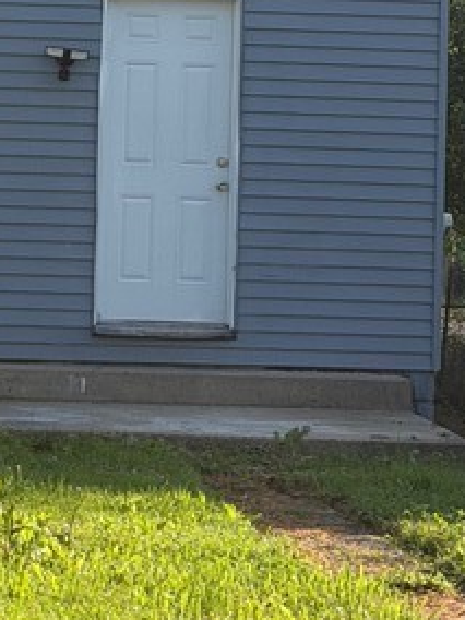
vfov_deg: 11.3
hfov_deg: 8.5
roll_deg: -1.4
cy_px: -15
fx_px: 3099
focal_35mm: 173
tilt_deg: +1.8
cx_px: 11
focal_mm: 6.76
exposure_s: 1/4098
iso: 100
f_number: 1.78
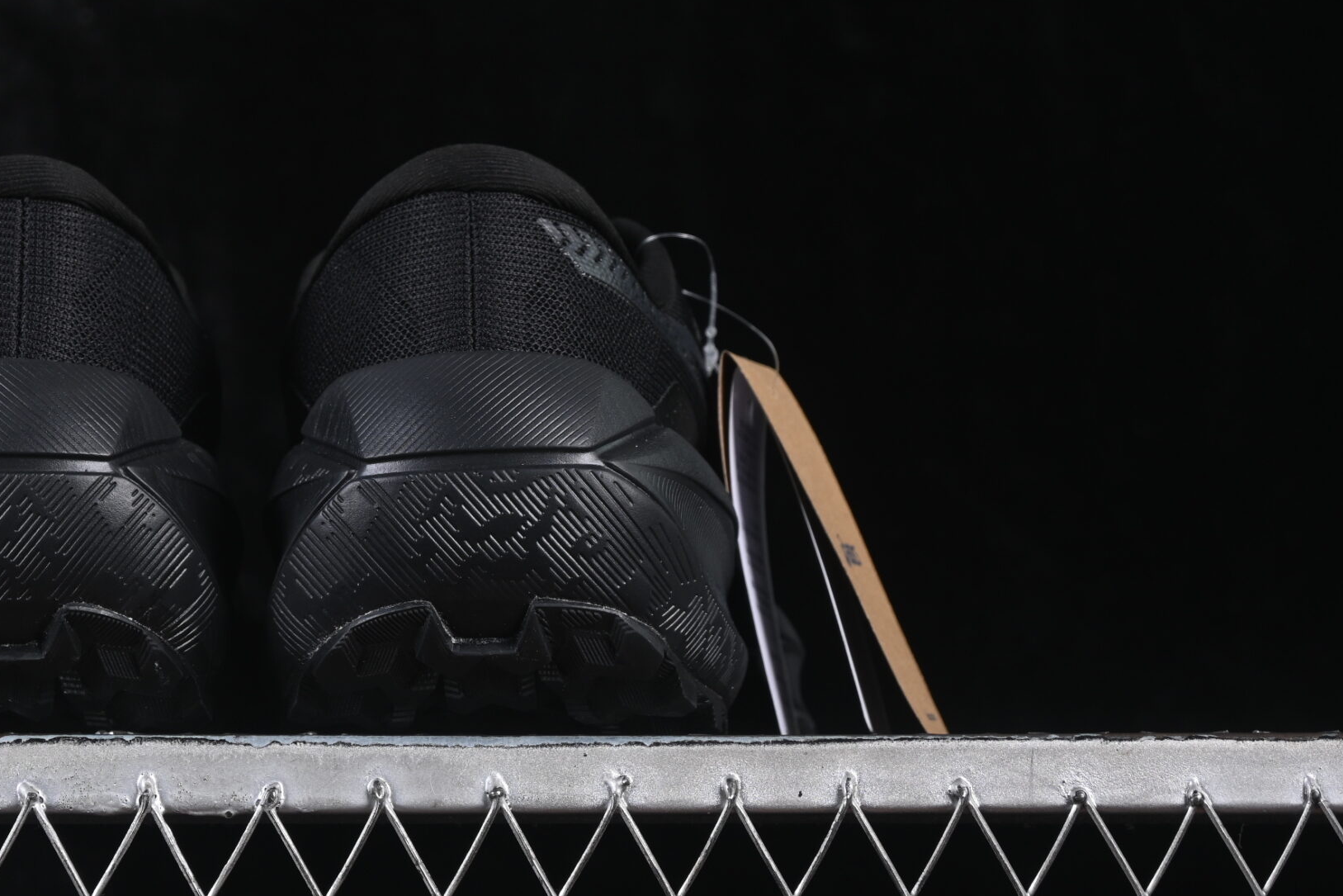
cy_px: 298
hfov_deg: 17.2
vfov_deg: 11.6
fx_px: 4402
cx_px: 311
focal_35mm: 118
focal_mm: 50
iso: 160
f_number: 6.3
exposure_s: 1/60
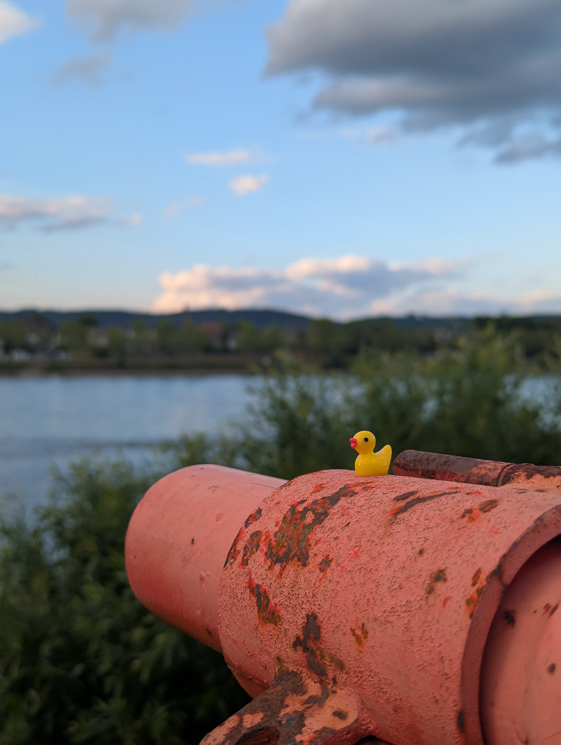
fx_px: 1035
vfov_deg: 39.6
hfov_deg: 30.3
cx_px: 280
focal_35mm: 48
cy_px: 372
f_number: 1.85
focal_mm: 6.81
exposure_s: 1/535
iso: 49
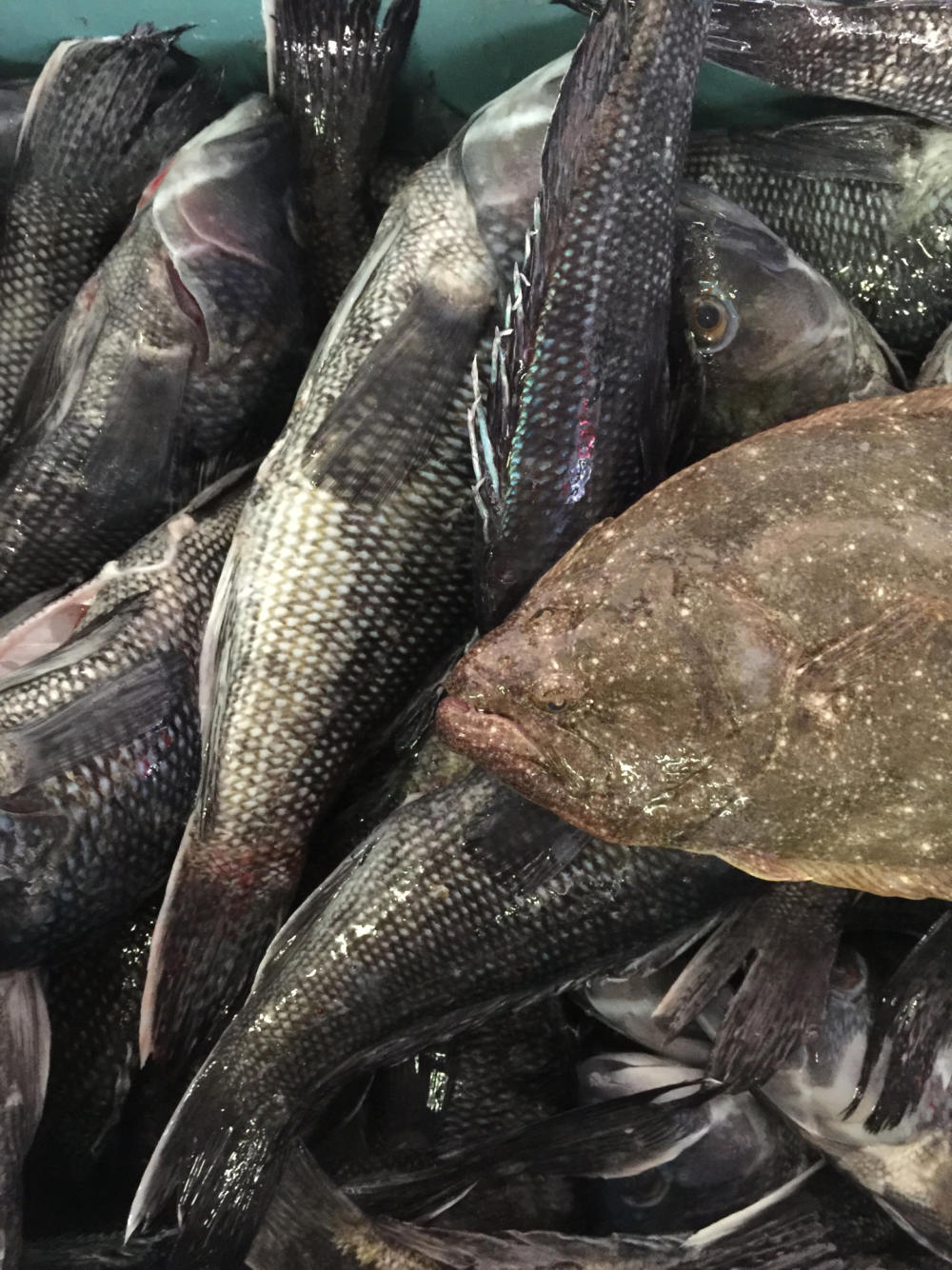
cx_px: 476
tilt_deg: -80.3
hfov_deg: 48.2
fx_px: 1064
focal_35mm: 29
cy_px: 635
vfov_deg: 61.7
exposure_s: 1/4
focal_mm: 4.15
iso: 100
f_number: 2.2
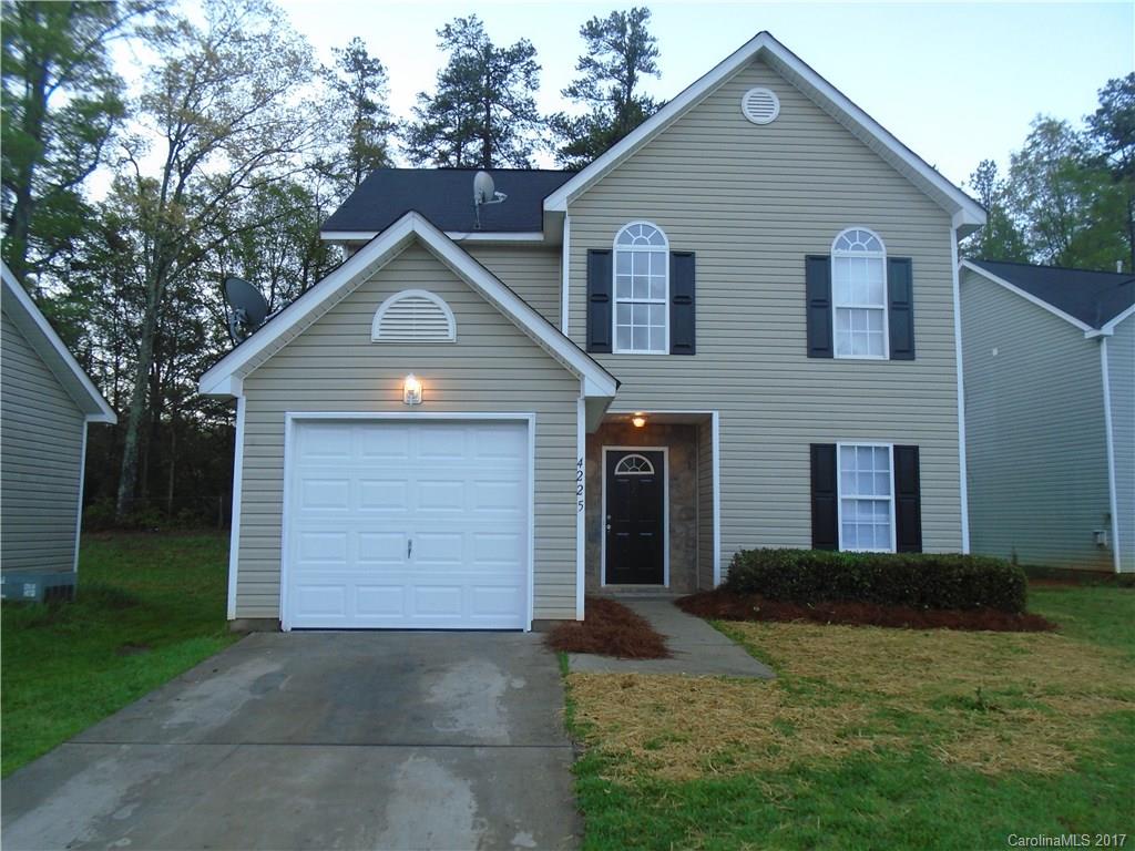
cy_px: 426
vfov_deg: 53.1
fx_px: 852
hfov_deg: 67.3
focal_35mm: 26
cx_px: 568
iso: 100
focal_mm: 4.6
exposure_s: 1/50
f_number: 3.2
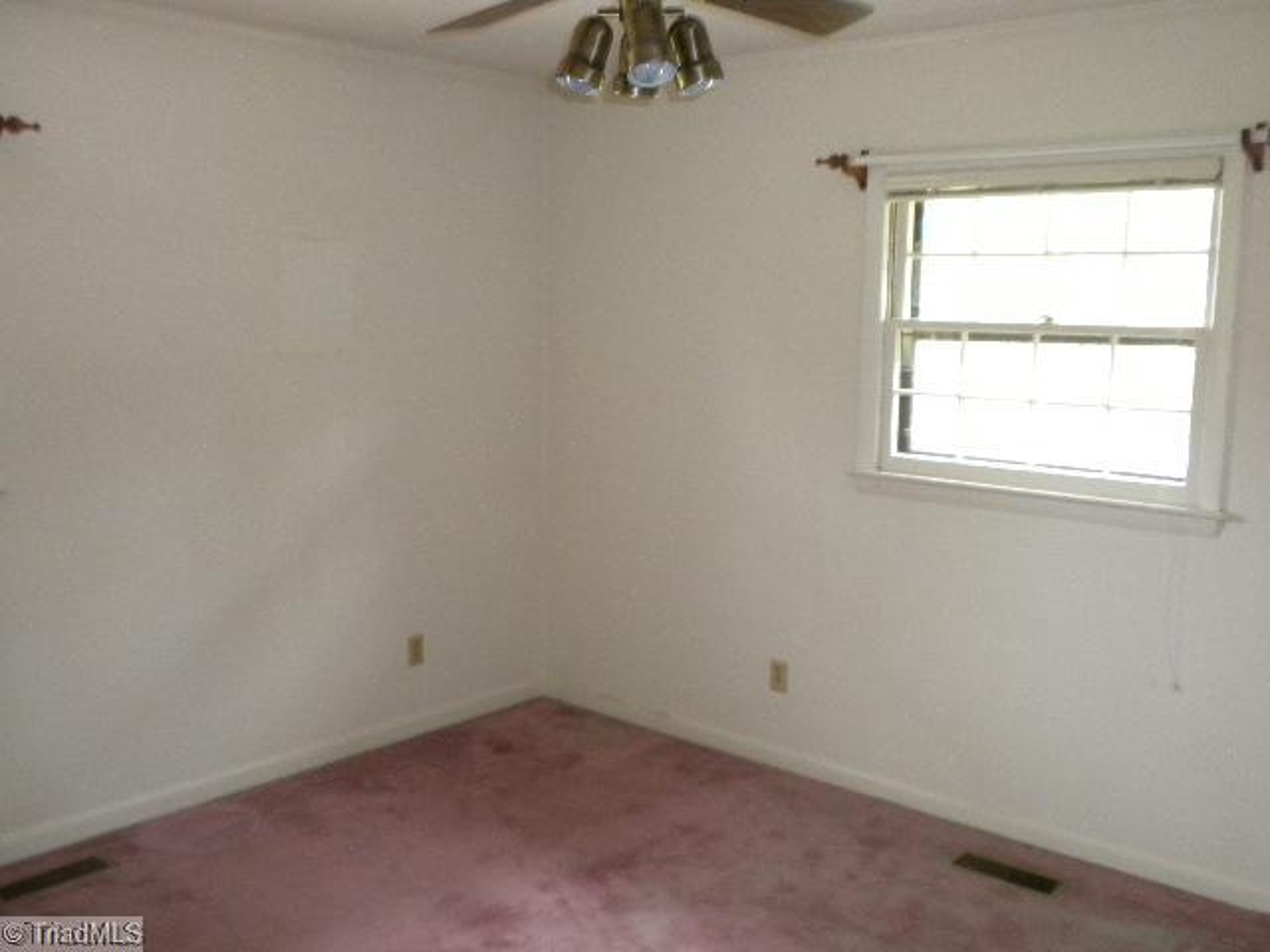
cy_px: 476
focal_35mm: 37
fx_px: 1357
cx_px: 635
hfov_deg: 50.1
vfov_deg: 38.7
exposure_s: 1/50.3
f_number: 3.5
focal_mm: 6.6
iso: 400
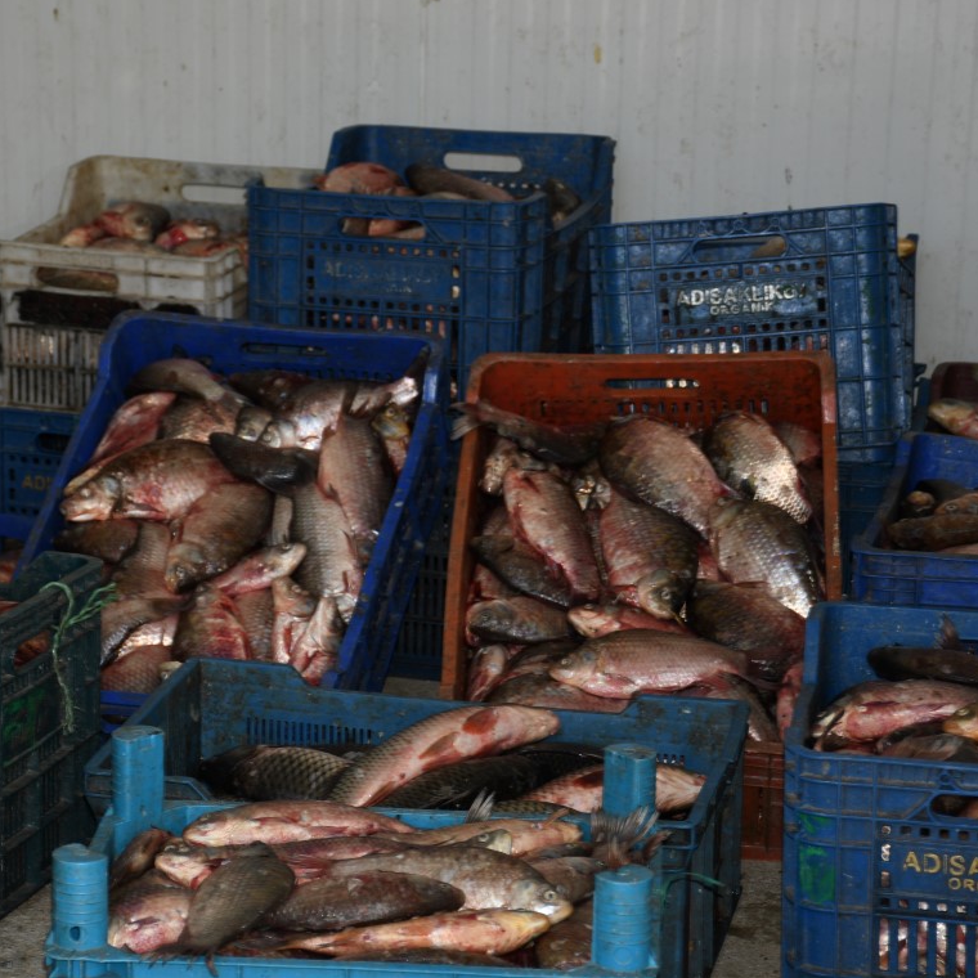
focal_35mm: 116
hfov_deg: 15.0
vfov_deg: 15.0
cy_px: 488
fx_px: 3708
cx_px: 347
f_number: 5
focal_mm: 60
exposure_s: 1/60
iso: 100
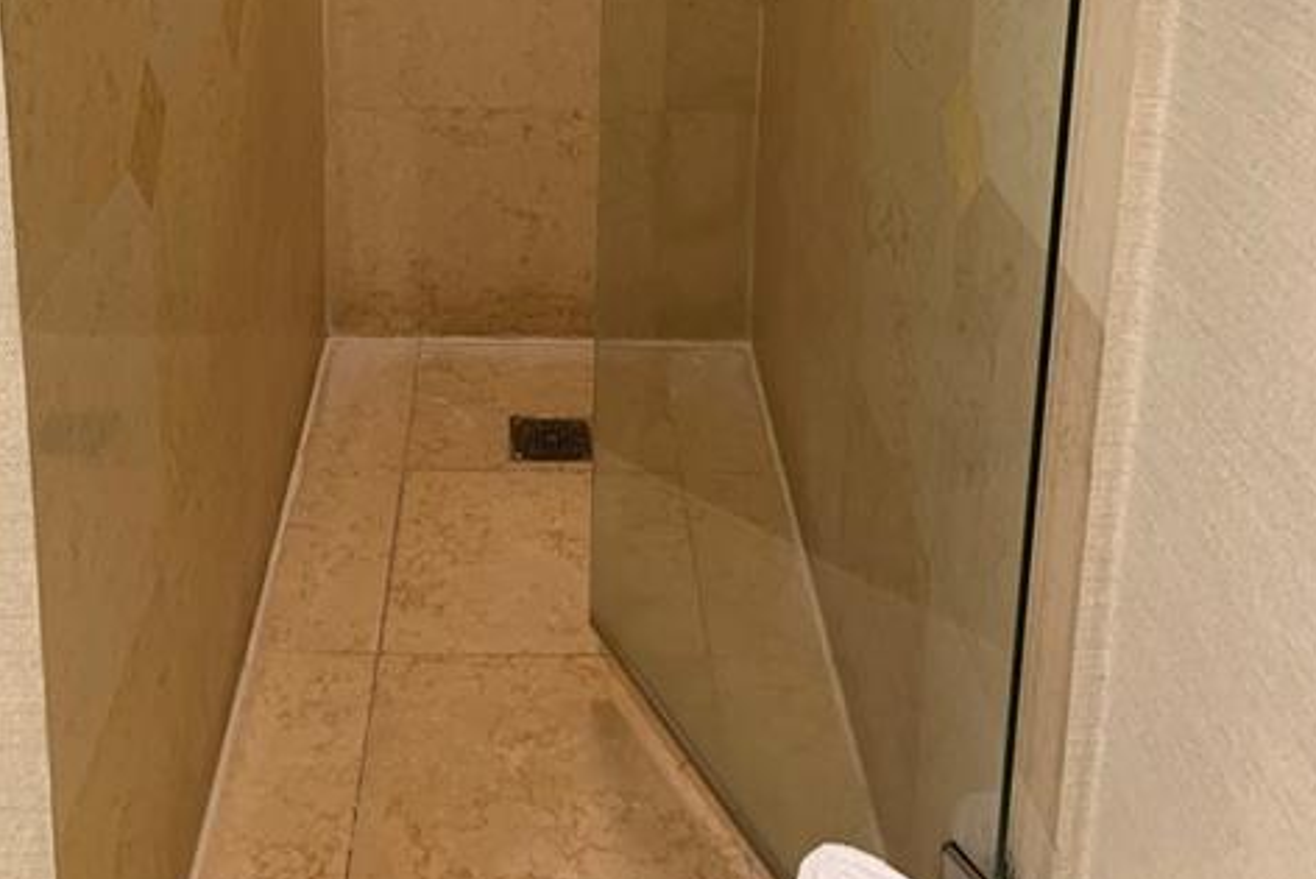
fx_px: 1609
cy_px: -109
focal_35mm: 44
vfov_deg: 27.7
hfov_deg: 44.3
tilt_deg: -13.8
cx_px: 533
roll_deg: -0.7
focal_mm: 4.25
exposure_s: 1/60
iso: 200
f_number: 1.8
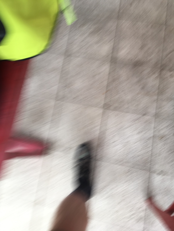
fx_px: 194
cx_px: 87
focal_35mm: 29
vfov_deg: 61.7
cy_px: 116
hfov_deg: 48.2
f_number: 2.2
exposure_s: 1/50
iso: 25
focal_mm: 4.15
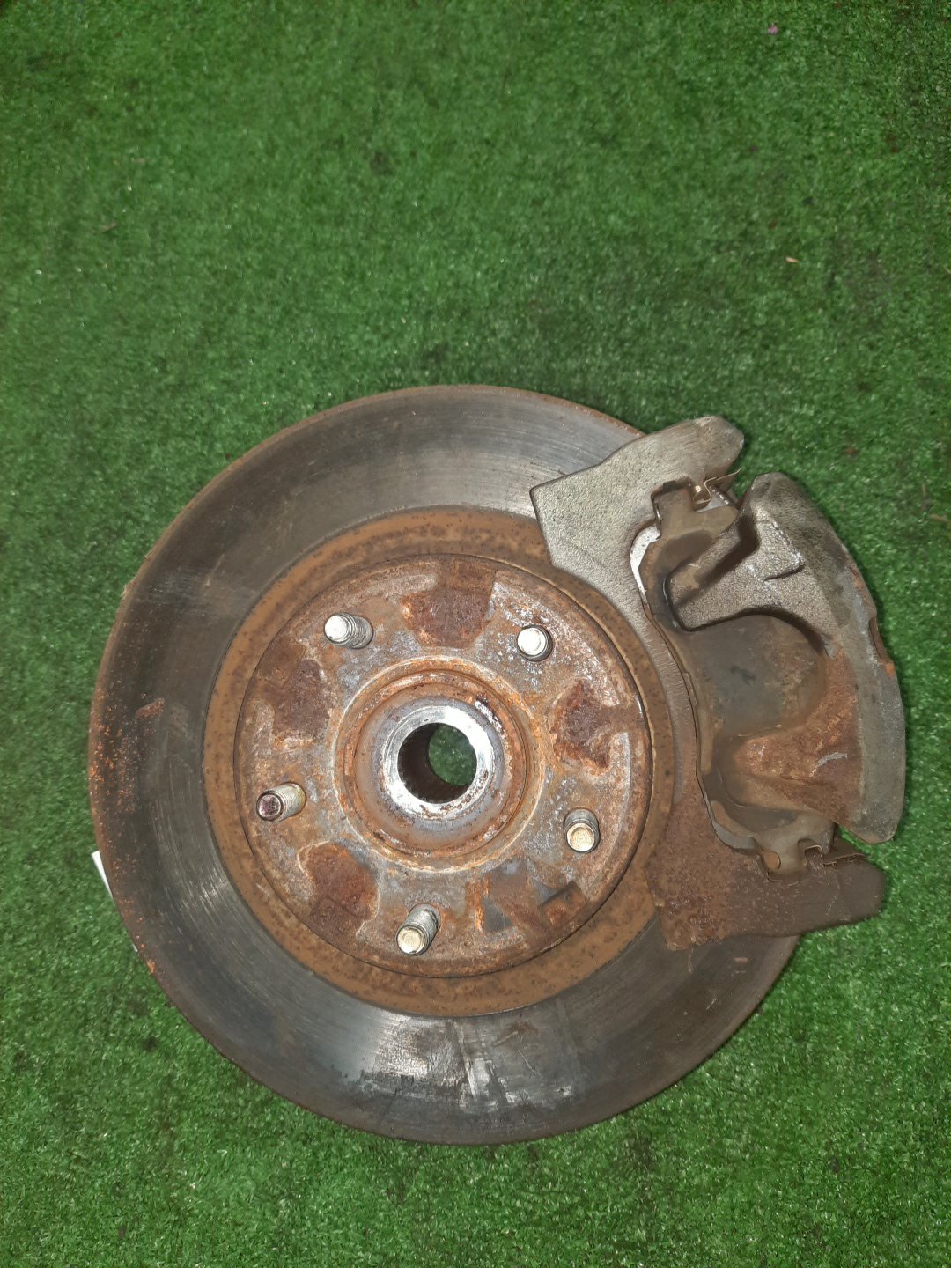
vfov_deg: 69.4
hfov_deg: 54.9
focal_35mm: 25
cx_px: 476
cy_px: 634
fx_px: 916
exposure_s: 1/33
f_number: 2
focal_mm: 4.6
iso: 320
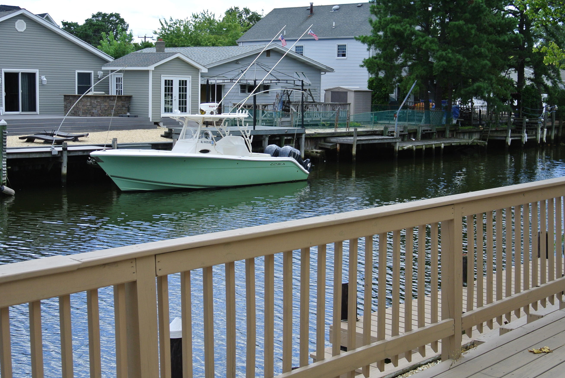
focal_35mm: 54
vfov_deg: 25.1
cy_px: 187
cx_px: 283
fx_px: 849
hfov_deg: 36.8
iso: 100
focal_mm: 17.7
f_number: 4.5
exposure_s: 1/500
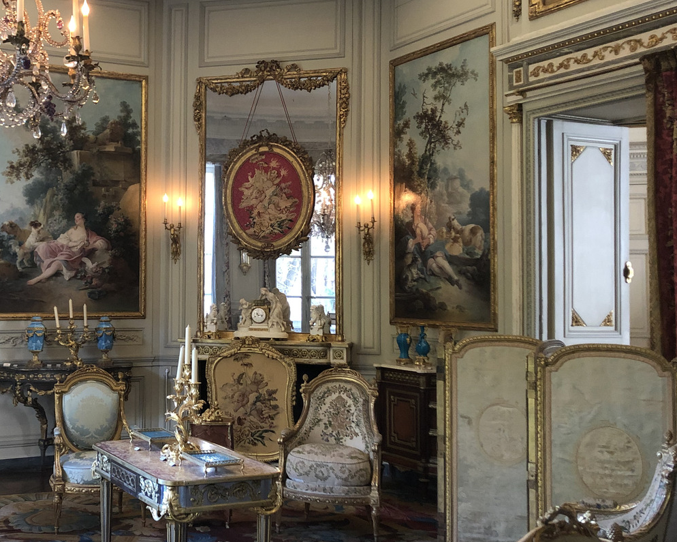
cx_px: 201
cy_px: 245
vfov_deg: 34.1
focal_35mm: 44
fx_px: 882
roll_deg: +0.4
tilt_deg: +3.1
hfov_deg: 41.2
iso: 100
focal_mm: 4
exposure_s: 1/7
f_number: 1.8
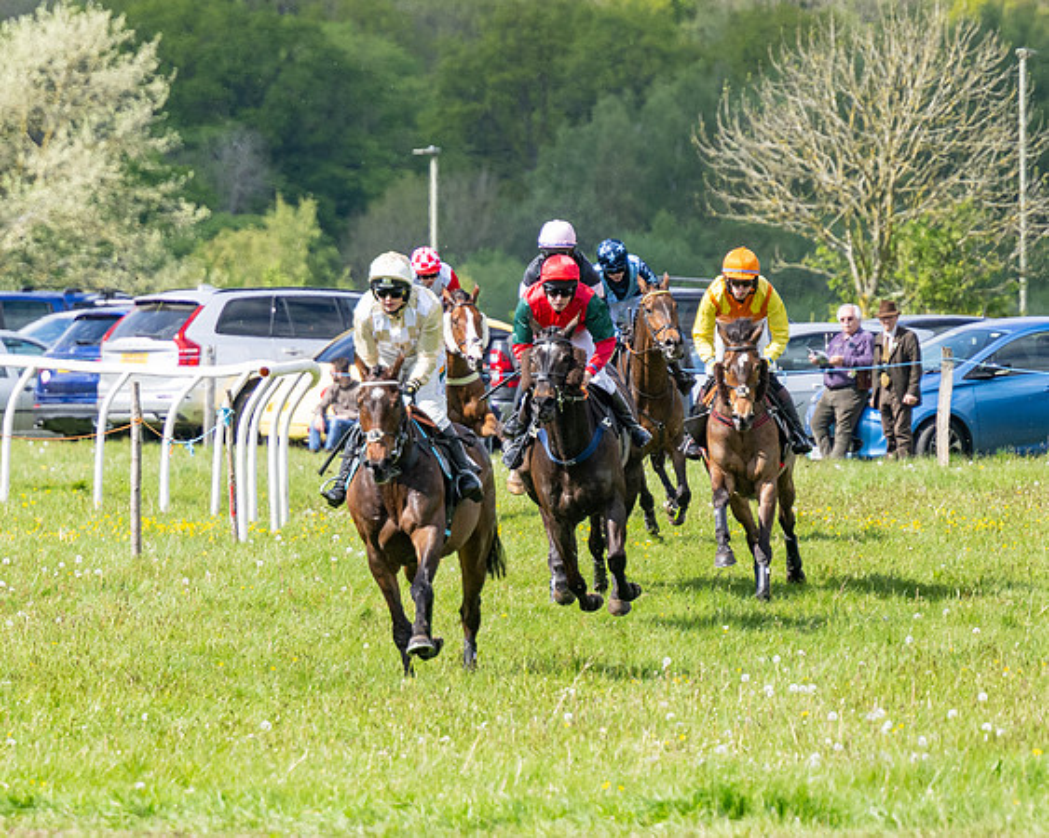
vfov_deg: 3.4
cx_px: 312
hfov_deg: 4.2
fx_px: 14216
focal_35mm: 458
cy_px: 529
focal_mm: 200
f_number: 4
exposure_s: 1/2500
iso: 400
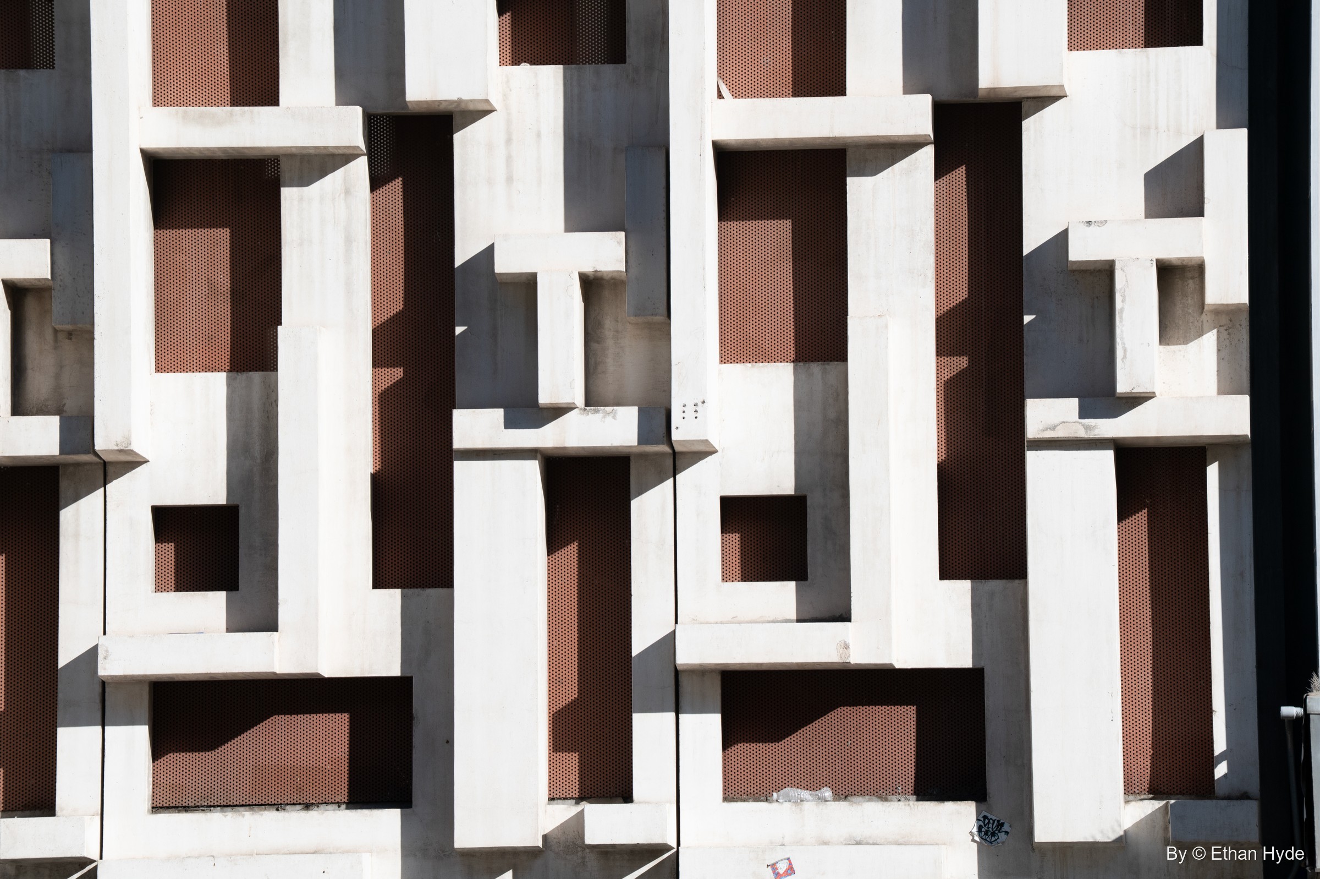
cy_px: 440
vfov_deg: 6.9
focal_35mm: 200
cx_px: 660
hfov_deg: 10.3
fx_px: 7329
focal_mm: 200
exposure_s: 1/500
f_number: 11
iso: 800
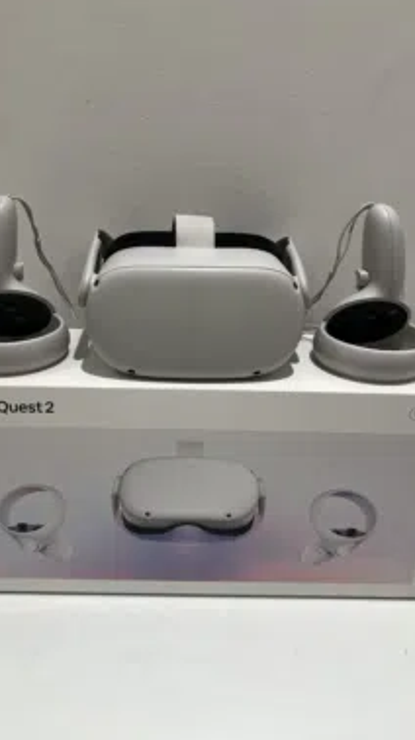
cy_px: 350
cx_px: 192
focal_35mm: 30
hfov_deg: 38.8
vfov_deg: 64.3
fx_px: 588
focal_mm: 5.7
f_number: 1.5
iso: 32
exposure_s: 1/100
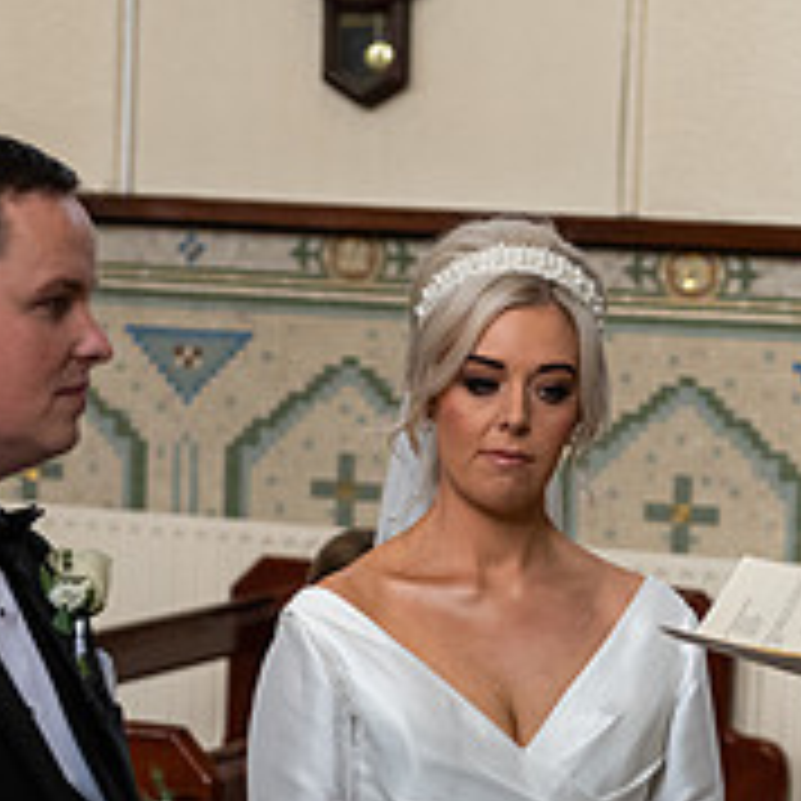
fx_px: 4058
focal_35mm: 155
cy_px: 682
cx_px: 513
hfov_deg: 11.3
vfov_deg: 11.2
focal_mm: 56
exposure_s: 1/400
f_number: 3.5
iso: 1000
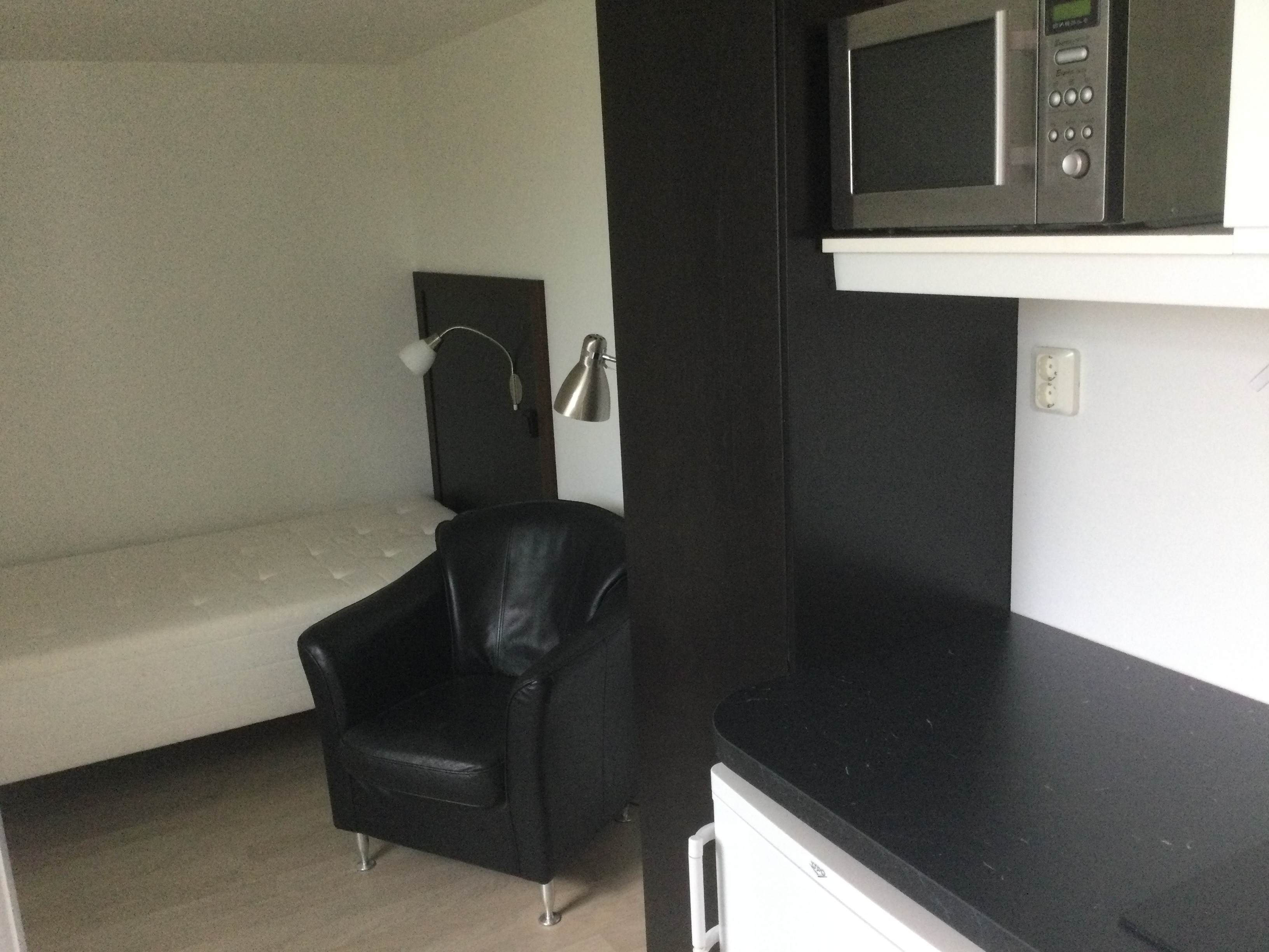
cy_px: 476
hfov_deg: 58.4
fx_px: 1136
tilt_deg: -11.8
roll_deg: +2.0
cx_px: 634
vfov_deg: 45.4
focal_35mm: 31
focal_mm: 3.3
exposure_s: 1/33
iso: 250
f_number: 2.4
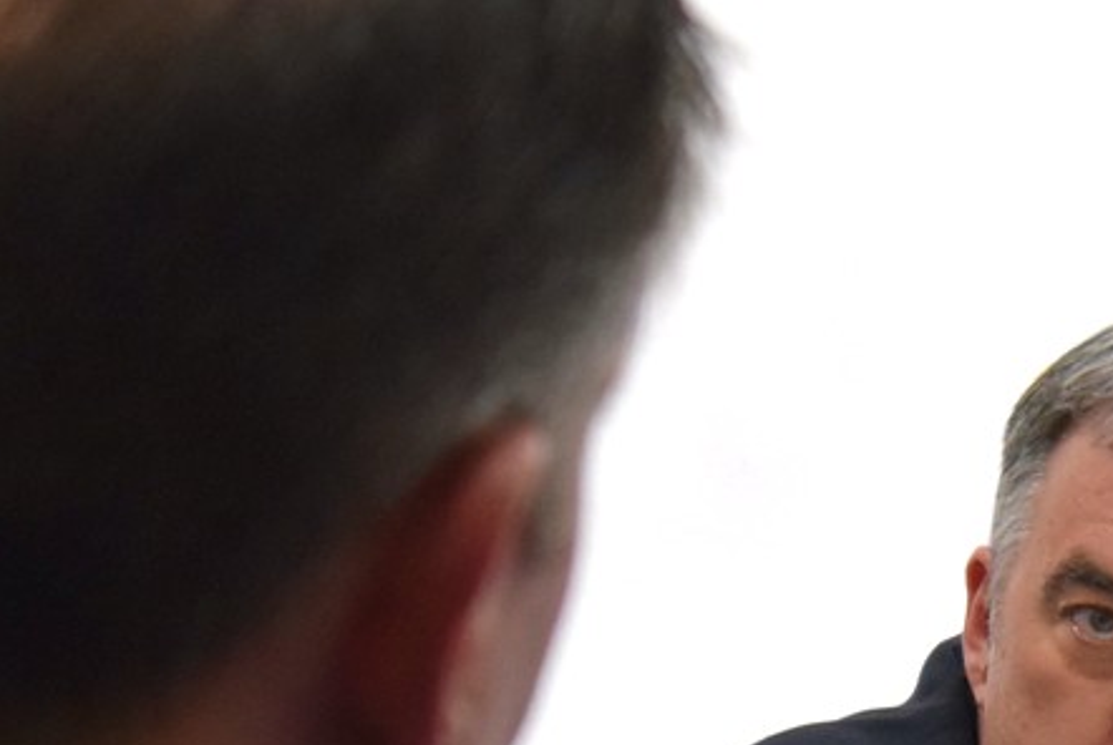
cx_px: 1186
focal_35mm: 285
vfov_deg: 4.8
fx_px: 8823
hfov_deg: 7.2
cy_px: 750
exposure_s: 1/60
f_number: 5.6
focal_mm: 52
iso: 1100
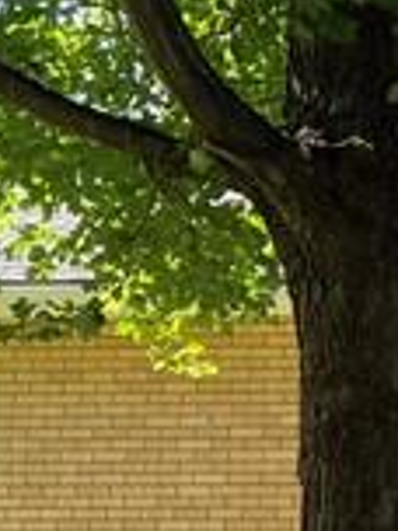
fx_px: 2683
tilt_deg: +6.5
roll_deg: +0.1
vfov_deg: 11.3
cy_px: 318
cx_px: 1180
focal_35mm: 175
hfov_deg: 7.5
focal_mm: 5.7
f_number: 1.5
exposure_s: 1/555
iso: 50
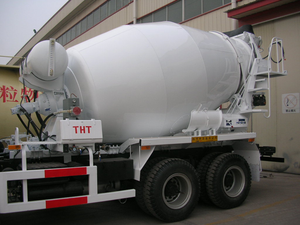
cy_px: 112
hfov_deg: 52.6
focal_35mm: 35
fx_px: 303
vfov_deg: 40.7
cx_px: 150
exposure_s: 1/71
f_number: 2.8
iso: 50
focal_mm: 5.8
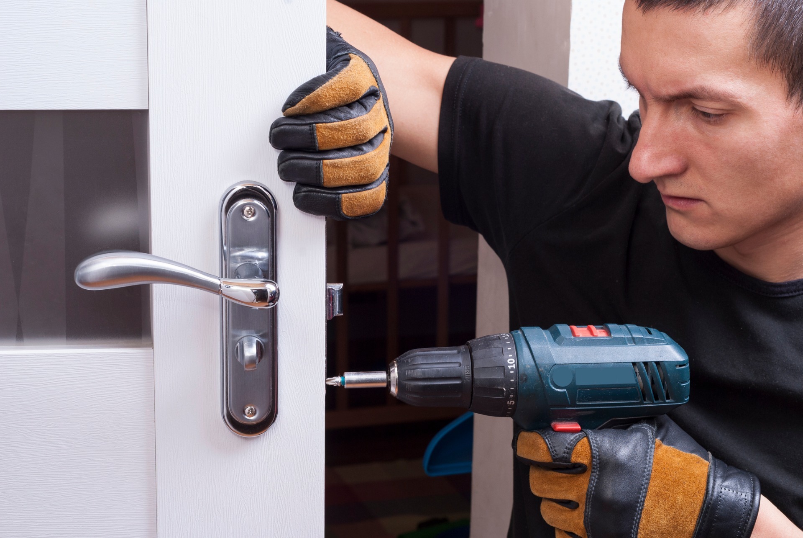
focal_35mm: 75
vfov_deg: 18.2
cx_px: 402
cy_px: 269
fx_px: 1675
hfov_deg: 27.0
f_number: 10
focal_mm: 50
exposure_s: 1/60
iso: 100
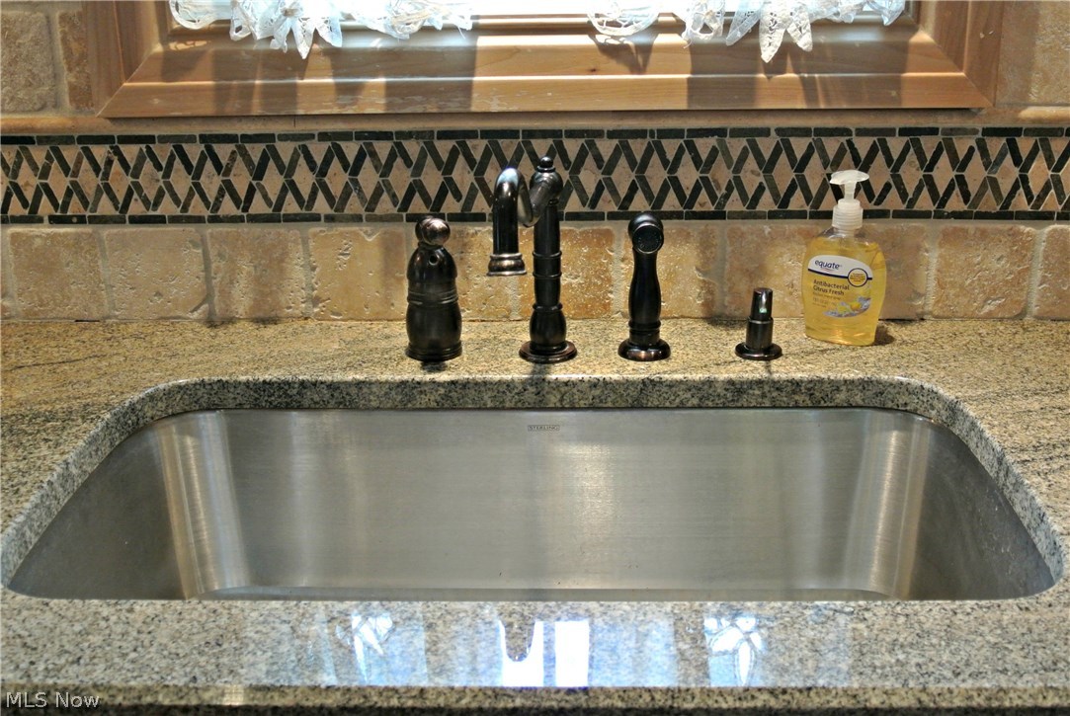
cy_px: 358
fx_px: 1250
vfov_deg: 32.0
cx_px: 535
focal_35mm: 42
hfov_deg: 46.3
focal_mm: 15.7
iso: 560
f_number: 4.2
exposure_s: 1/30
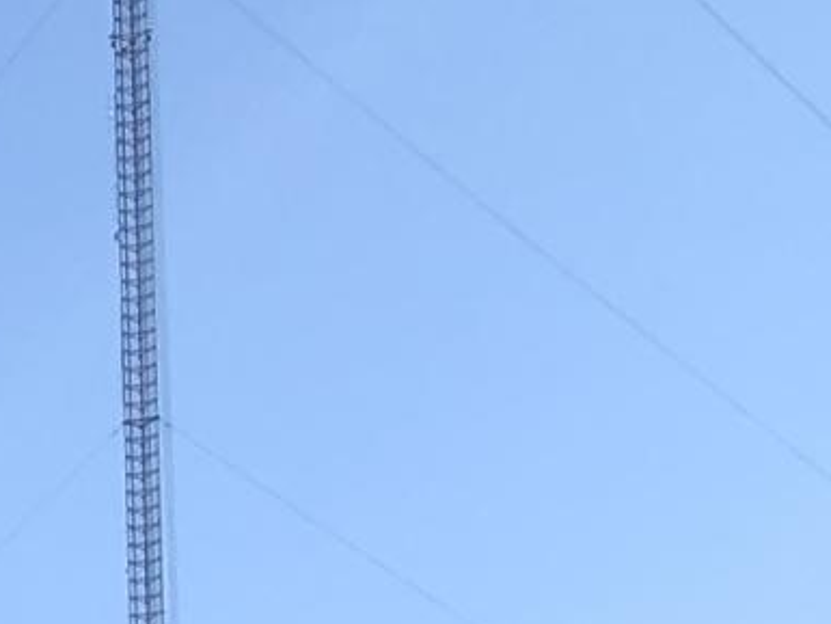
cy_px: 1961
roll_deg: -0.5
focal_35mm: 218
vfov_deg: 6.2
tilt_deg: +4.1
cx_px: -2353
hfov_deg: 7.1
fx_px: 5235
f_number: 1.8
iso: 20
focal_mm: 3.99
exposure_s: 1/1263
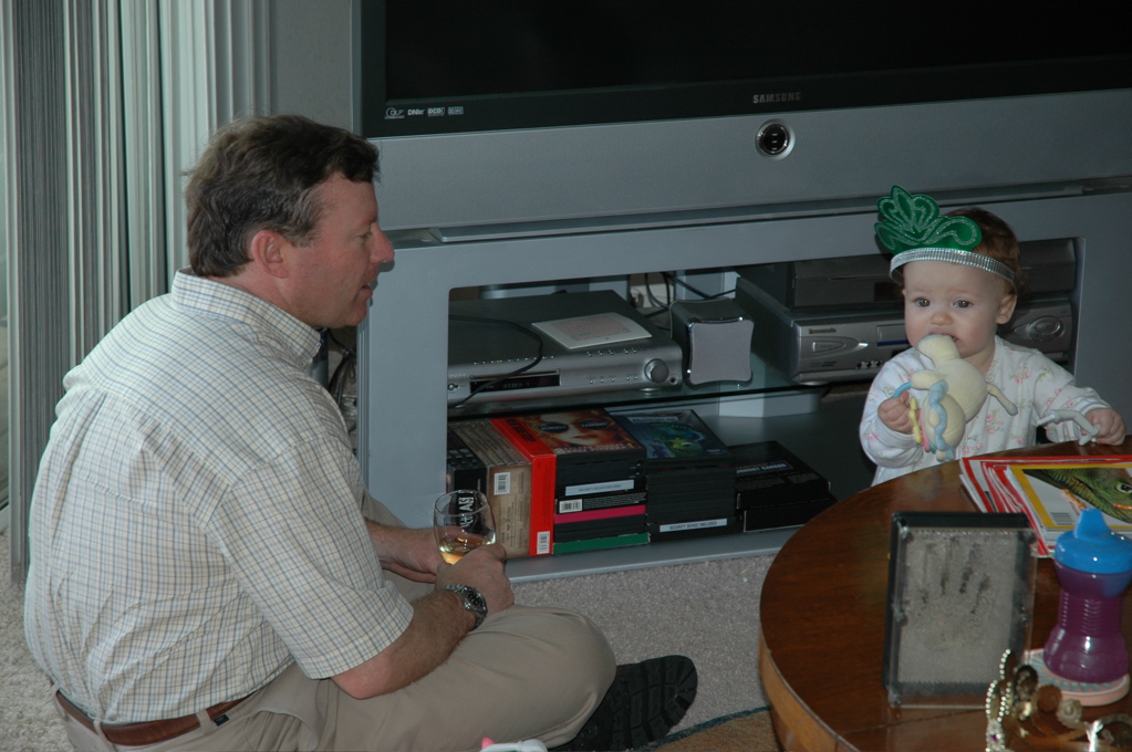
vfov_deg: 13.0
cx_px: 566
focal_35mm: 105
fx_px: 3298
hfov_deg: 19.5
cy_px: 376
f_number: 4.5
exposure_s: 1/60
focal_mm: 70
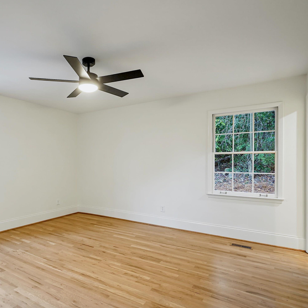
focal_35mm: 21
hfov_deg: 70.6
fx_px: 211
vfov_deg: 72.1
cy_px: 157
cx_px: 110
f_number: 8
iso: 200
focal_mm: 11
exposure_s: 1/4
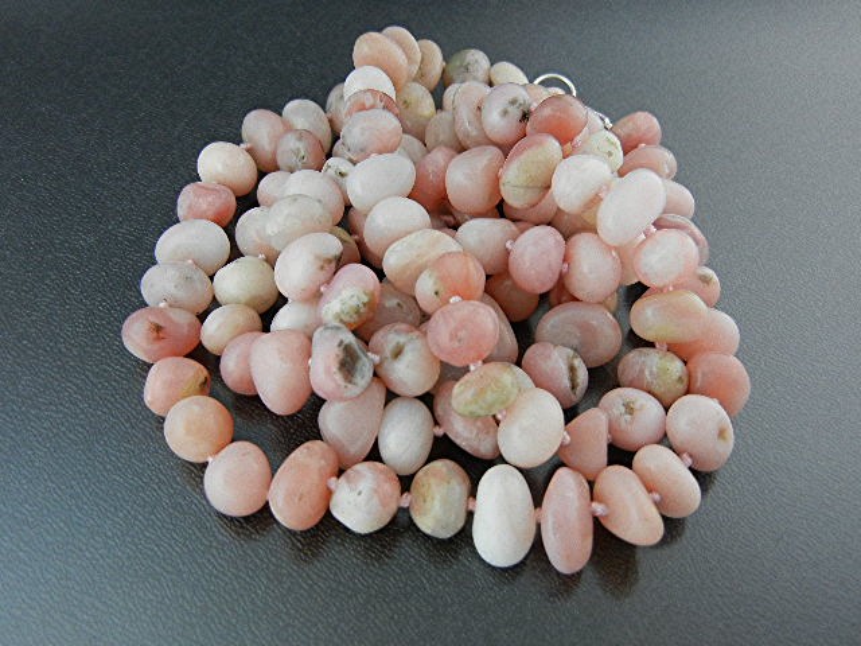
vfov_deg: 36.8
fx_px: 970
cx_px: 430
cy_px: 323
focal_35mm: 39
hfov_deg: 47.9
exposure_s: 1/27.4
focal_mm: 7.1
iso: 400
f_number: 3.7
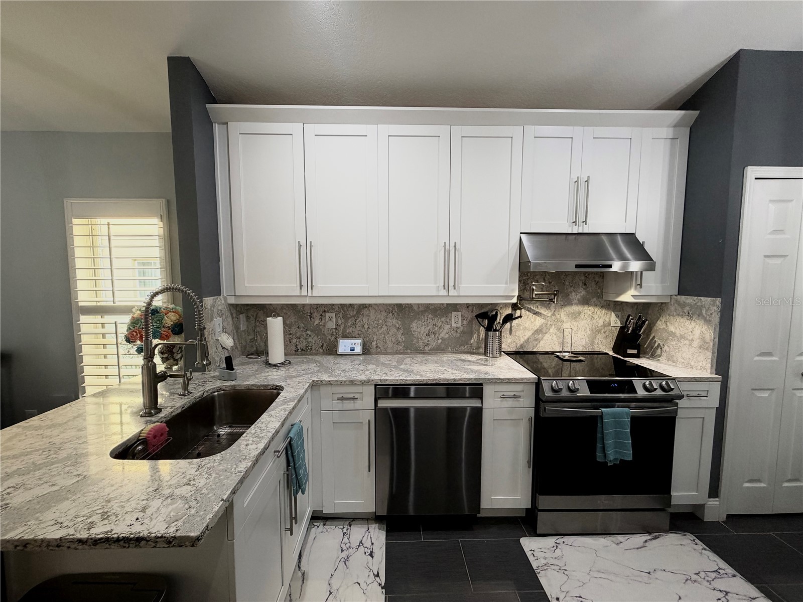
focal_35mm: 14
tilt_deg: -4.8
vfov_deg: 85.7
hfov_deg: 102.1
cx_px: 402
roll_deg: +0.1
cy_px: 301
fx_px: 325
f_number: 2.2
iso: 200
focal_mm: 2.22
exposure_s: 1/60
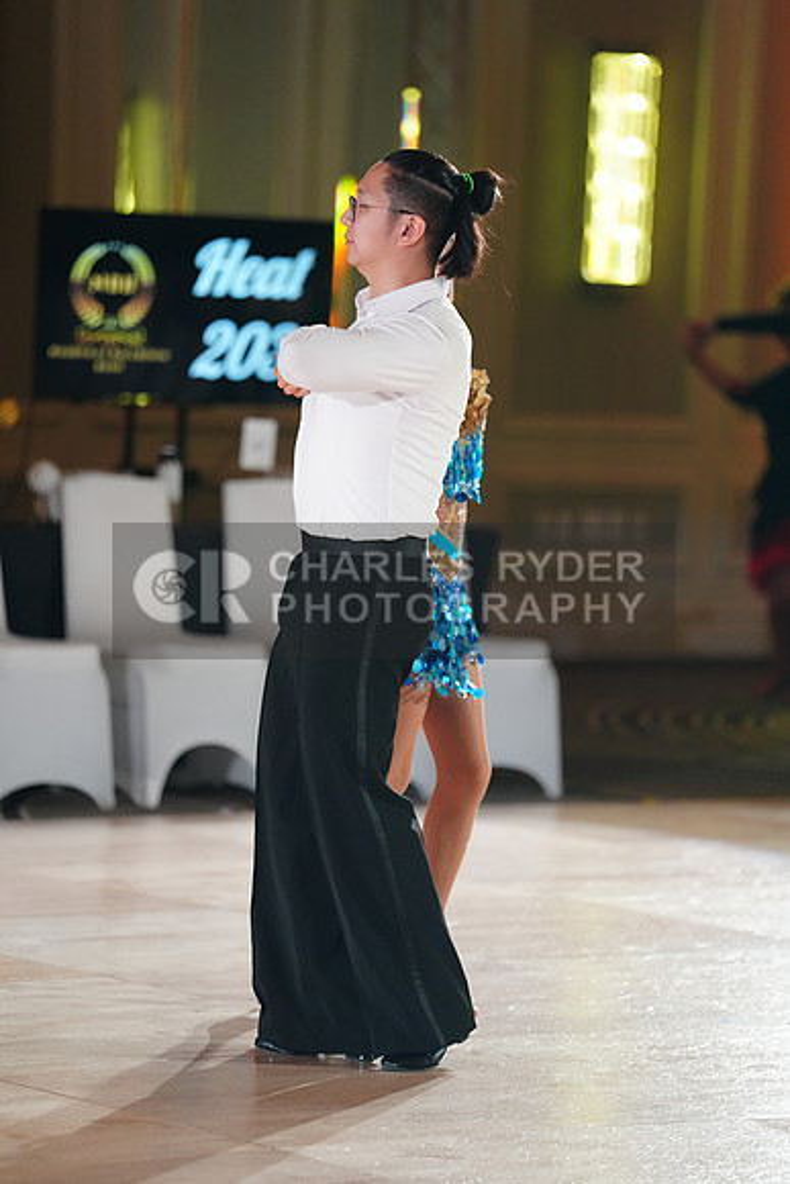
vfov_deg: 12.2
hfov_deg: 8.2
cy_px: 592
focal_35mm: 168
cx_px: 395
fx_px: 5526
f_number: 2.8
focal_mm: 168
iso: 3200
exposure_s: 1/400
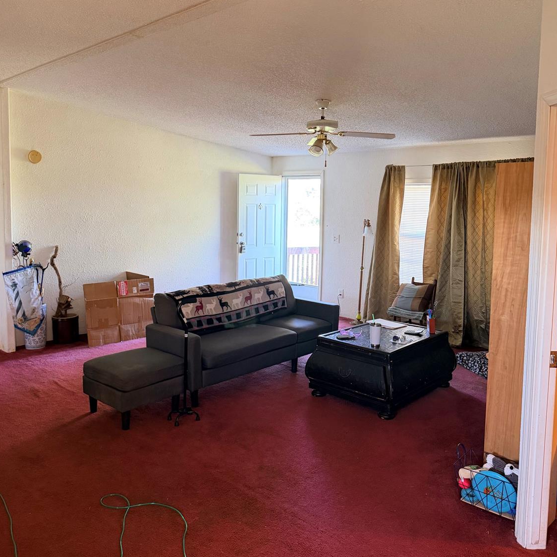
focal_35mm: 29
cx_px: 274
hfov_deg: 55.6
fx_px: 528
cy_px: 252
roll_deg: -0.6
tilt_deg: -4.4
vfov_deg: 55.5
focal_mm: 6.76
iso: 320
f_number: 1.78
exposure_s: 1/60
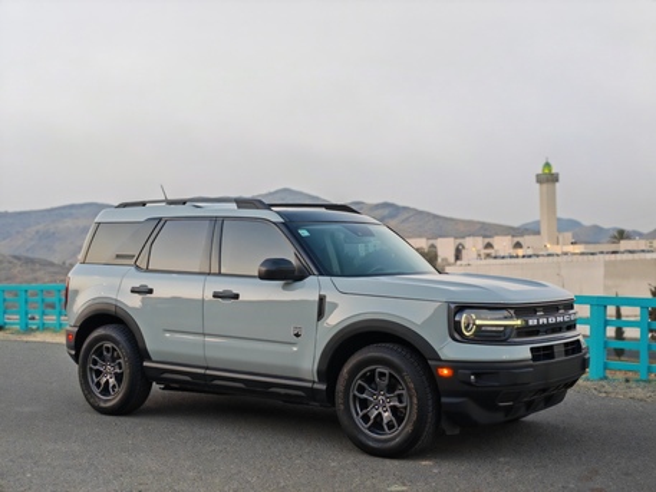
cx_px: 328
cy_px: 246
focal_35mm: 50
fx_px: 948
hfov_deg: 38.2
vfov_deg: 29.1
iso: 160
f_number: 2.4
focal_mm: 5.3
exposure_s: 1/100
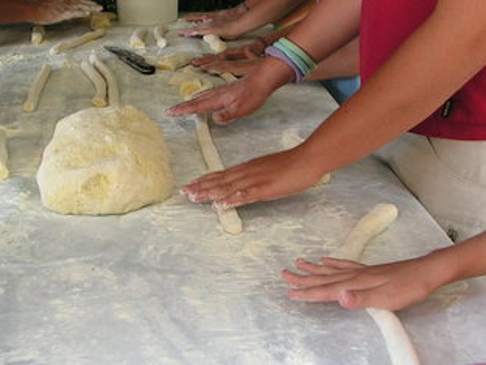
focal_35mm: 62
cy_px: 146
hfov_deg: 31.0
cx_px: 171
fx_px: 870
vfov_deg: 23.6
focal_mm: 6
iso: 64
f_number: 3.2
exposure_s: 1/50
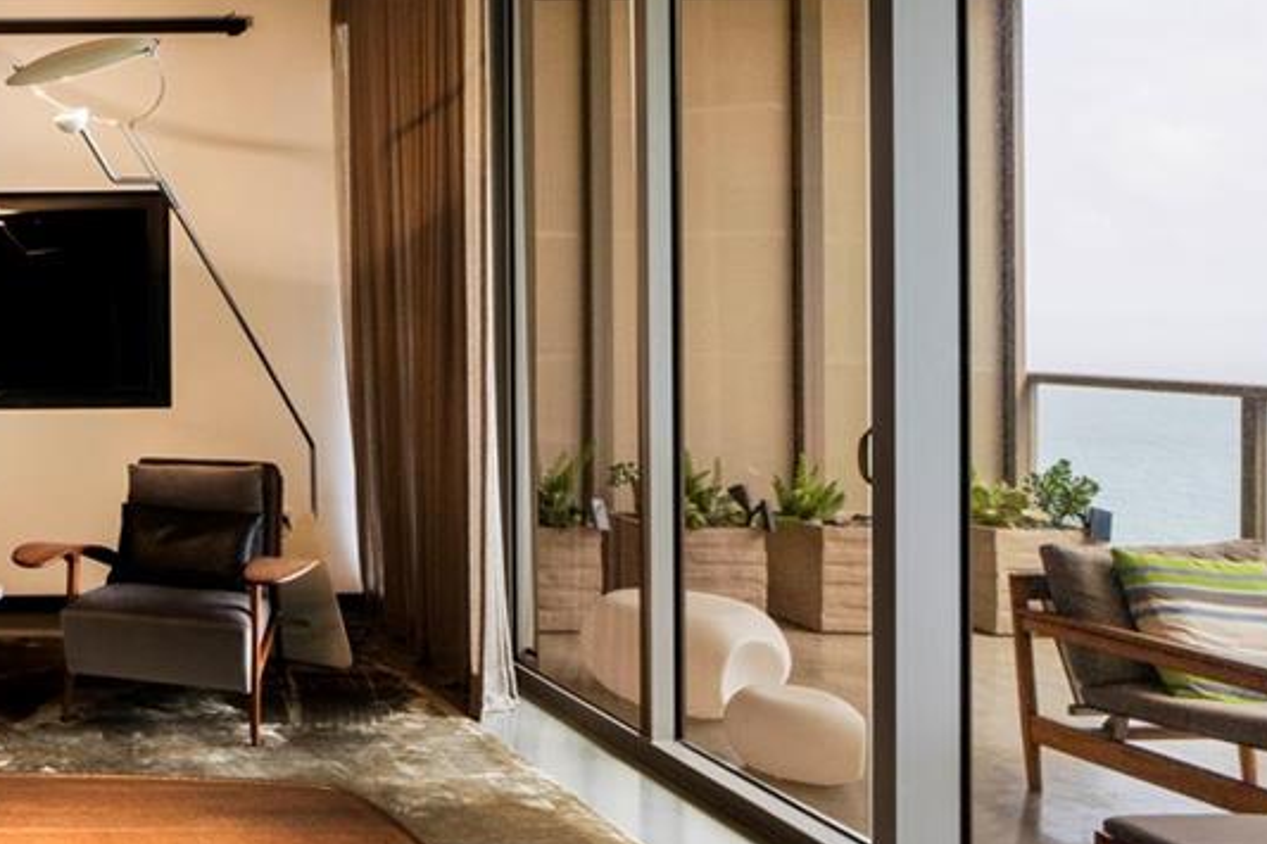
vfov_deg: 36.7
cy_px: 335
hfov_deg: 42.5
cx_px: -107
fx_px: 1267
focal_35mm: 36
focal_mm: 12
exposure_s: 1/80
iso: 200
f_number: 11
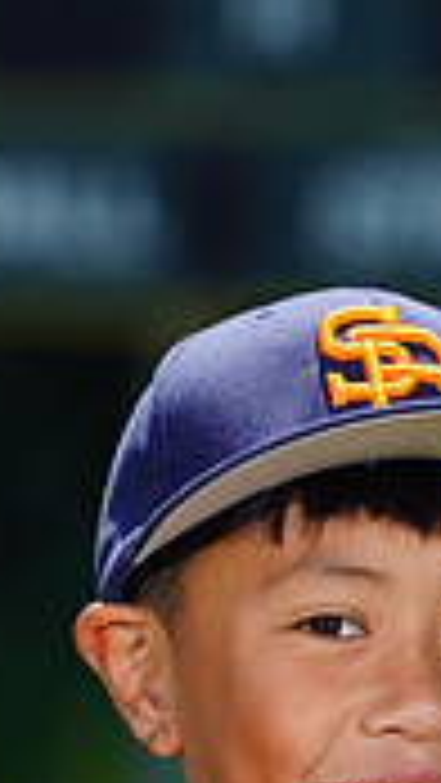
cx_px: 299
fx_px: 19211
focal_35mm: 925
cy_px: 963
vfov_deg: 2.3
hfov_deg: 1.3
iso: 100
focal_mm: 265
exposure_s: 1/250
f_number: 8
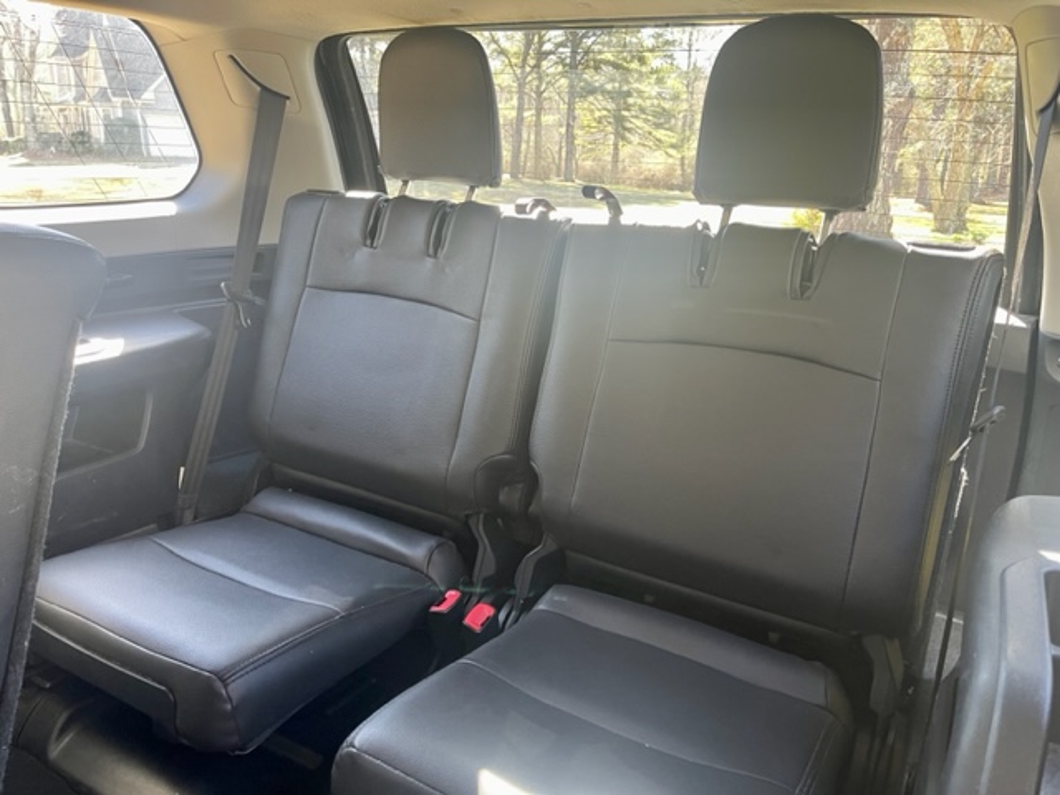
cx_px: 530
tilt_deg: -19.7
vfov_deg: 53.1
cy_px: 398
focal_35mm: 26
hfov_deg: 67.3
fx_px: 796
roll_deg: -1.0
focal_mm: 5.1
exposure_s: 1/60
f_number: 1.6
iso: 250
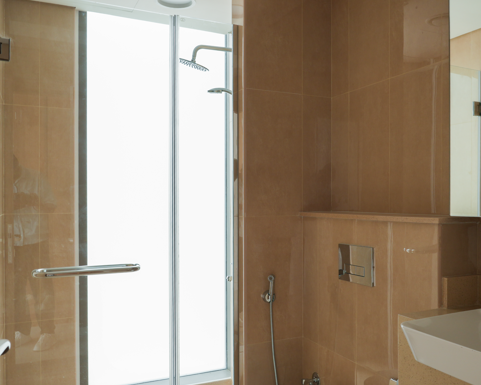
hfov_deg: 53.9
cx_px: 281
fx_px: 470
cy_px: 196
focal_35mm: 33
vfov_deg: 44.5
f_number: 9.5
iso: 160
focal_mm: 20
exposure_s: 1/8
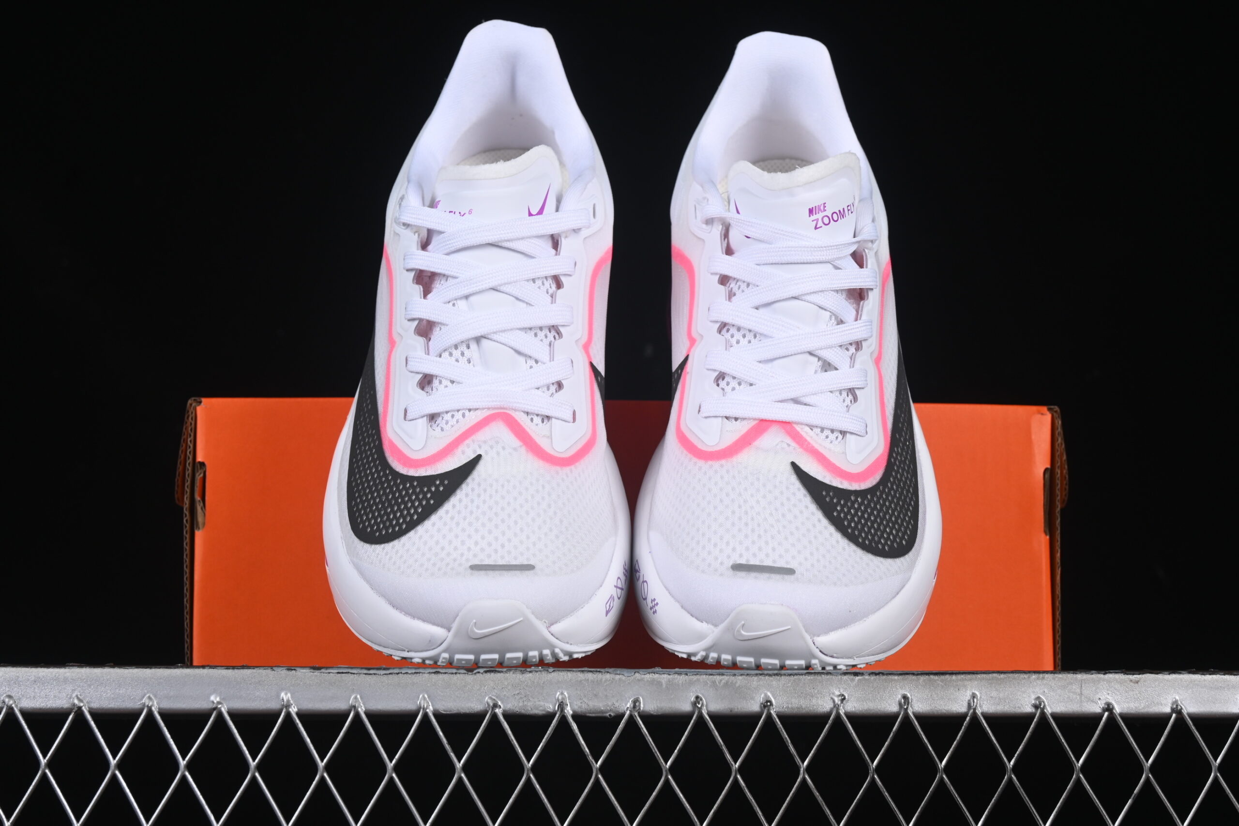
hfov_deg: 27.0
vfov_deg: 18.2
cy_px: 413
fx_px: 2581
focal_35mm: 75
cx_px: 620
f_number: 8
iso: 160
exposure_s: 1/80
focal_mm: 50
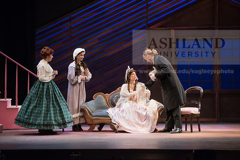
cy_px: 80
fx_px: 1000
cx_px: 120
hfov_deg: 13.7
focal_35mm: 150
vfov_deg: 9.2
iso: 5000
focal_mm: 150
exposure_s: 1/400
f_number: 3.5
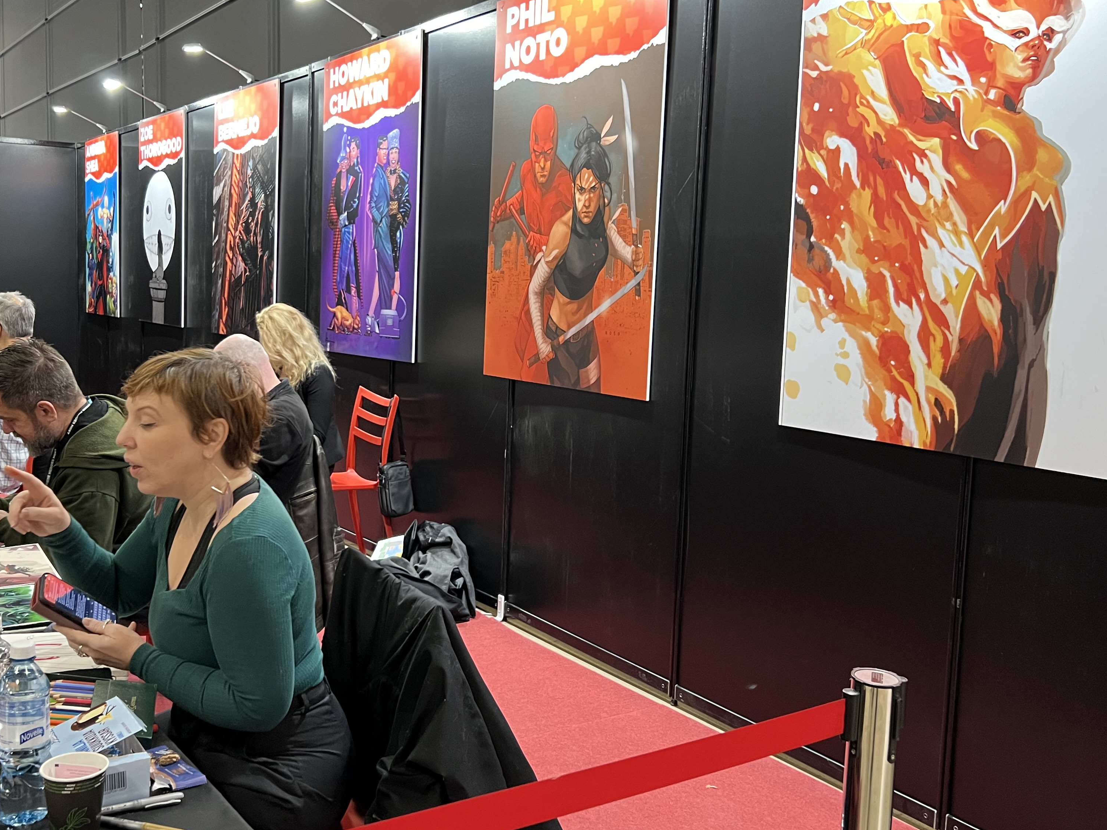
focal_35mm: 35
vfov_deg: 40.7
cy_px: 380
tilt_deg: -6.3
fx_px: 1119
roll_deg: -1.4
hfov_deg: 52.1
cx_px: 424
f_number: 1.5
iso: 320
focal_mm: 5.7
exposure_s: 1/50
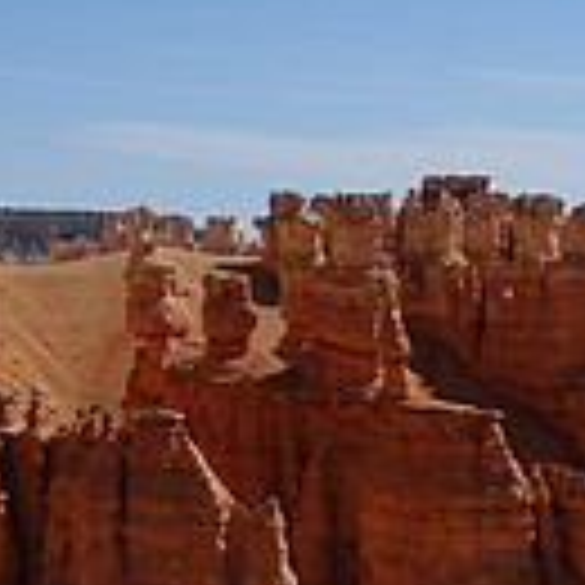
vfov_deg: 15.1
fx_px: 2180
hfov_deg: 15.3
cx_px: 202
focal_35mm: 114
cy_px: 16
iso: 125
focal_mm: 11.12
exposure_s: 1/125
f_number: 5.6
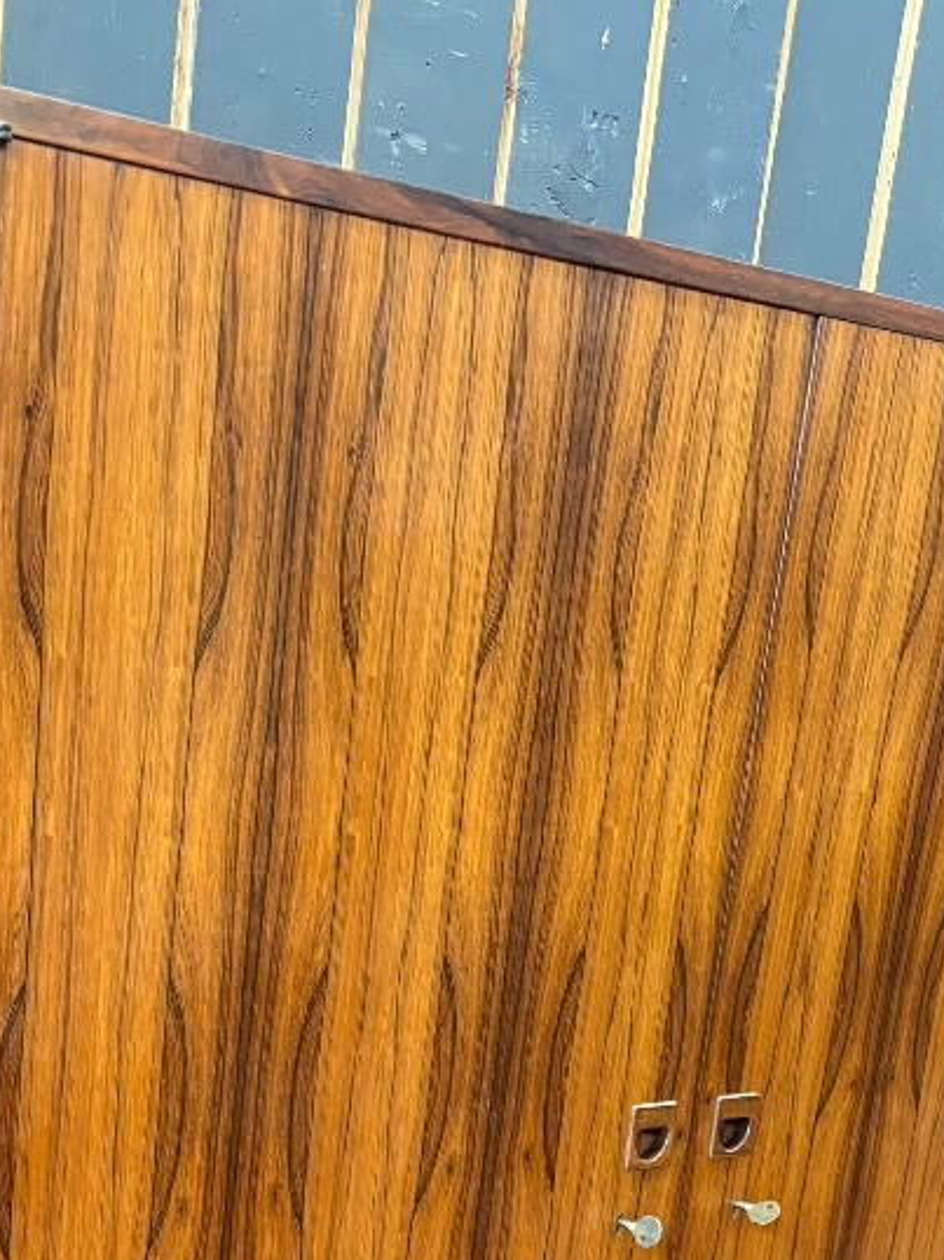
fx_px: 2111
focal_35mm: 58
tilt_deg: -16.1
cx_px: 0
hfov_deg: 24.1
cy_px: 1379
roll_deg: -2.9
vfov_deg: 29.9
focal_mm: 5.96
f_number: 1.6
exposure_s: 1/50
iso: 320
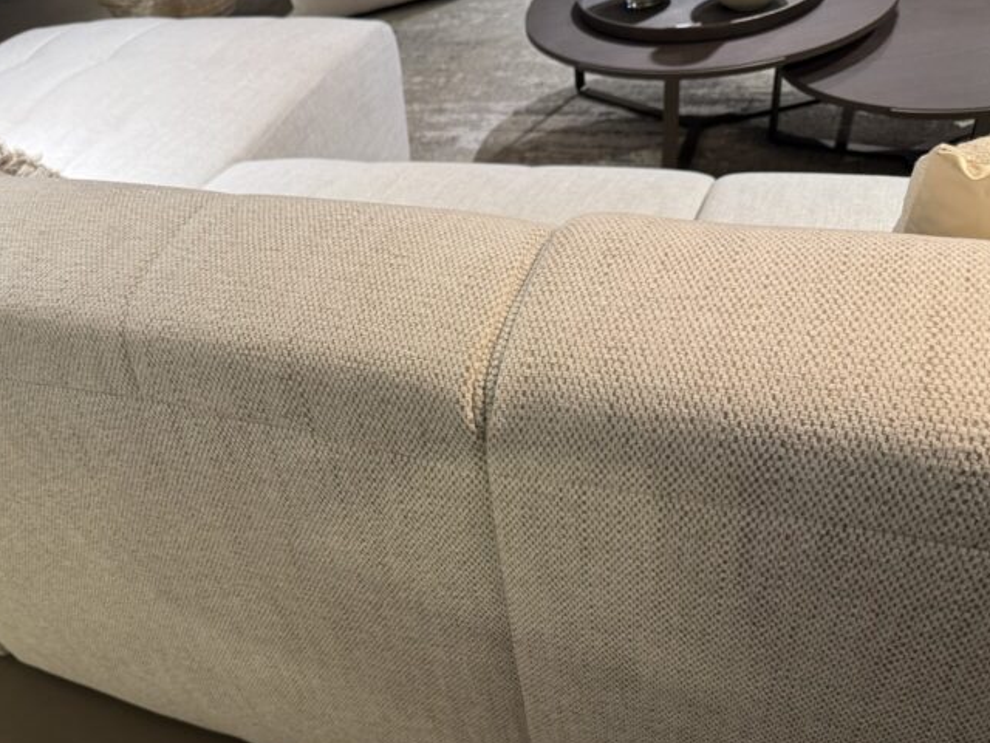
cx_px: 407
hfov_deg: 59.6
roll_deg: +14.2
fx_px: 858
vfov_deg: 46.6
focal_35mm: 30
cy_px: 435
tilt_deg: -42.3
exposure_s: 1/50
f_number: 1.78
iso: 160
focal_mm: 6.76
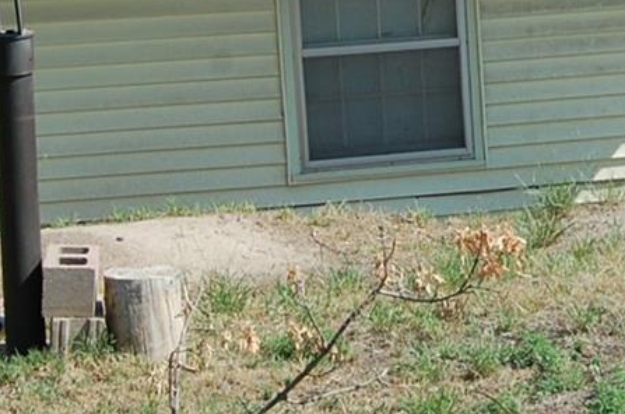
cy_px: -115
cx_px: 777
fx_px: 2651
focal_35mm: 153
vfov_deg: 8.8
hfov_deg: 13.1
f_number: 8
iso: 200
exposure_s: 1/250
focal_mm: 28
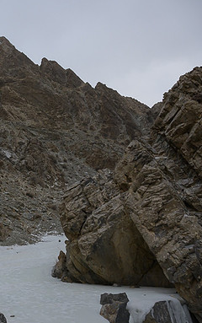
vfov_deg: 52.7
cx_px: -19
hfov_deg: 30.9
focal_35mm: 37
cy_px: 161
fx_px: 325
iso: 640
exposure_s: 1/400
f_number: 7.1
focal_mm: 24
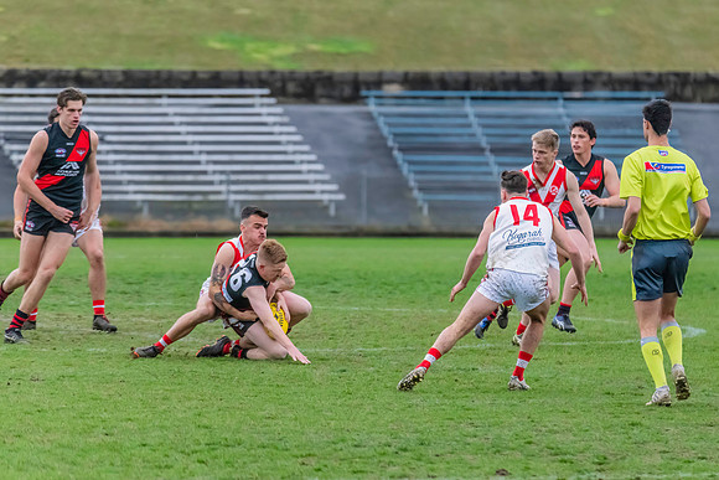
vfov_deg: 3.4
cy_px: 247
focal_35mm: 408
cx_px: 379
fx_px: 8151
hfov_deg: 5.1
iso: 9000
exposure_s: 1/2500
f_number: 6
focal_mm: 380
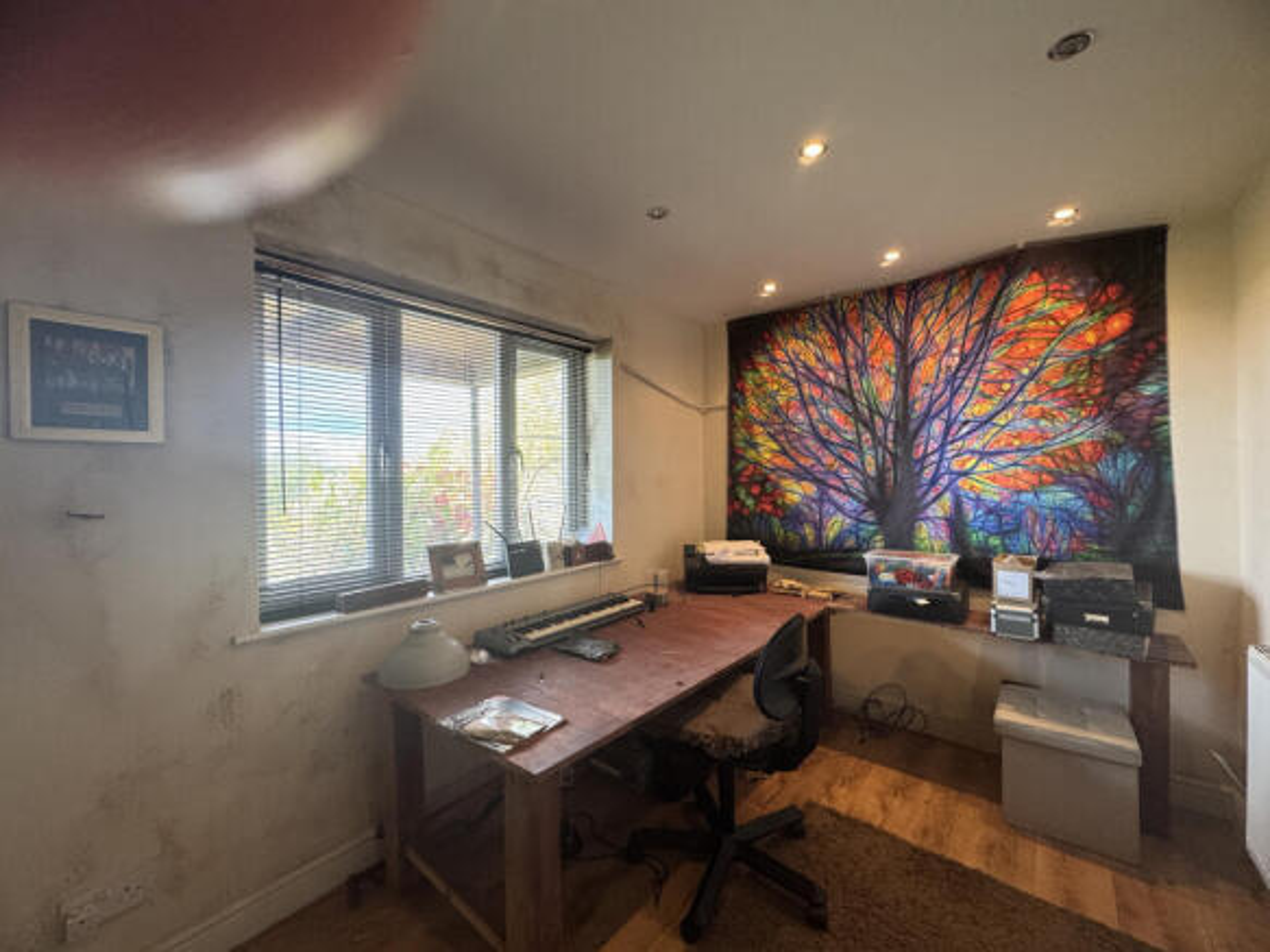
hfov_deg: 102.1
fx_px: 514
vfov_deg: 85.7
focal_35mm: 14
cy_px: 476
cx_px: 635
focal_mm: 2.22
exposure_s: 1/100
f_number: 2.2
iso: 200
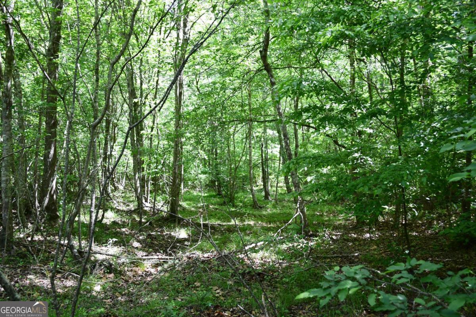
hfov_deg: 53.1
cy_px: 158
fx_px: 476
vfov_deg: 36.9
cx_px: 238
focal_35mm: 36
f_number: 3.5
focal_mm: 18
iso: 720
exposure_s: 1/250
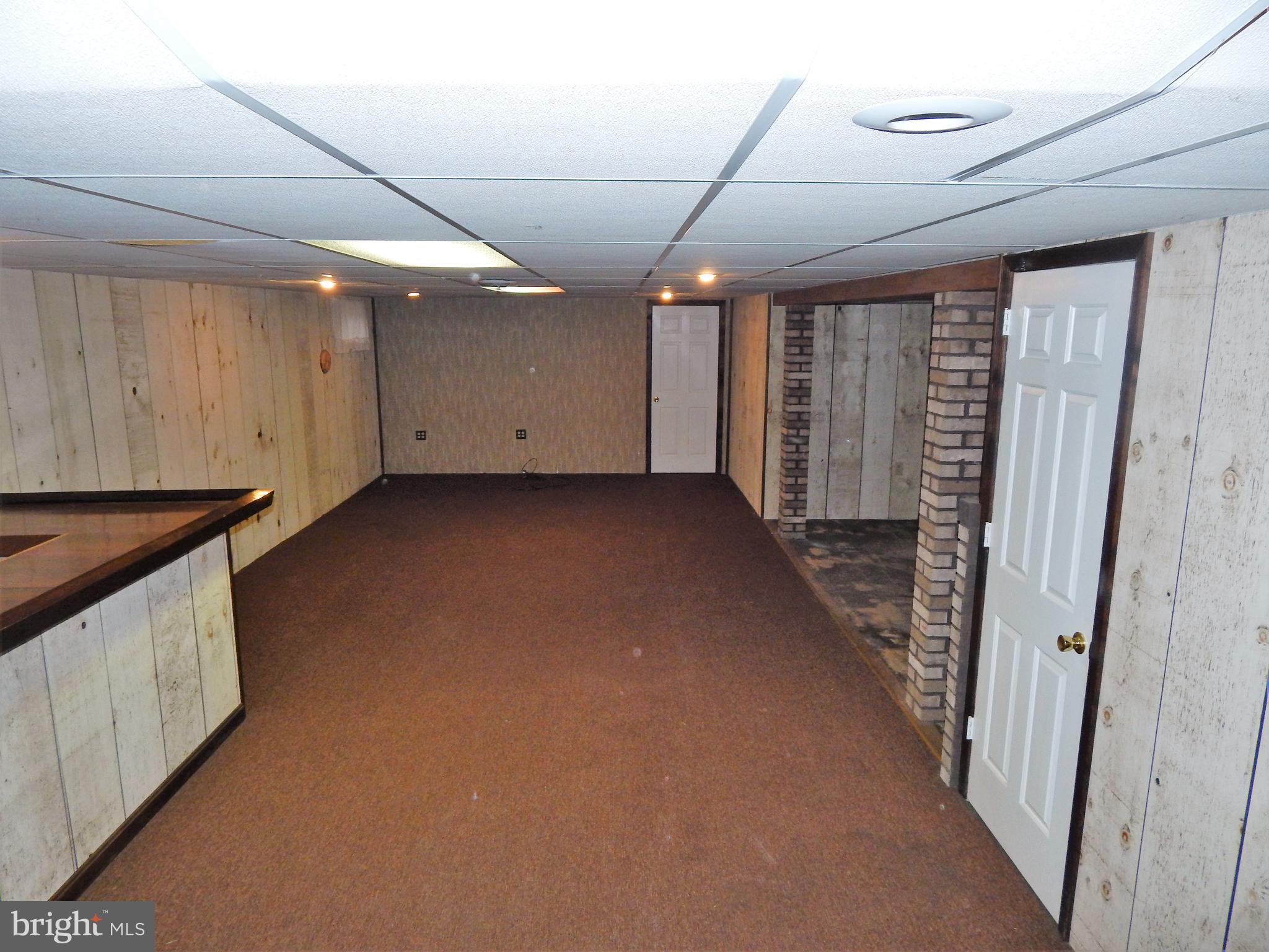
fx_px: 807
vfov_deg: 61.1
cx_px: 634
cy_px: 476
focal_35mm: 22
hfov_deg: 76.4
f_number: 3
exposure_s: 1/30
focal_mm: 4
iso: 200
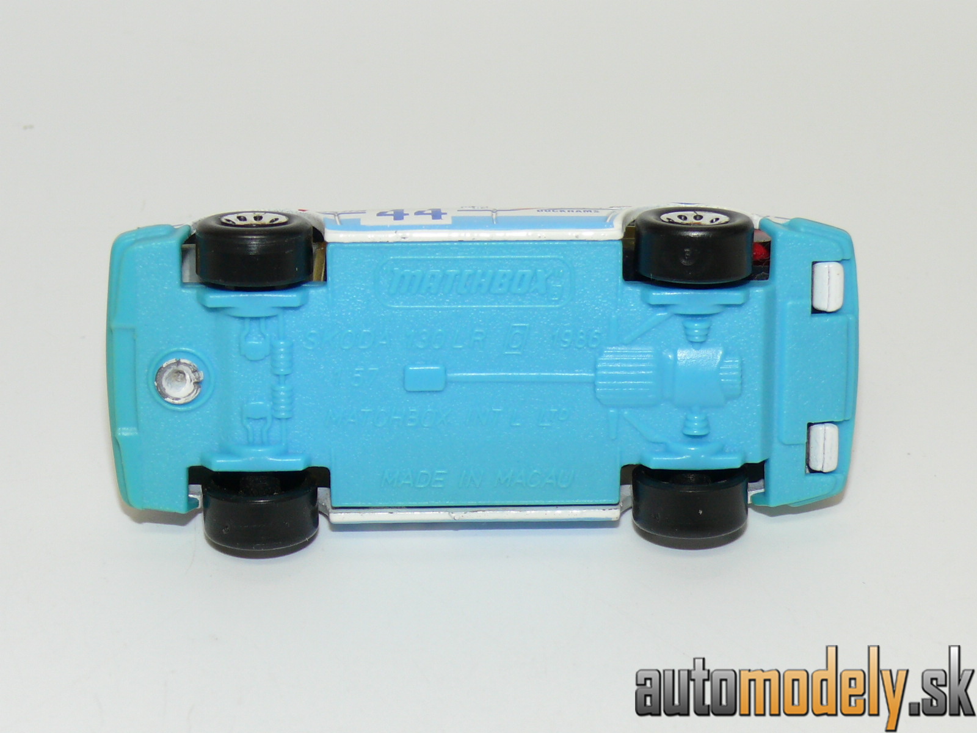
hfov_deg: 19.3
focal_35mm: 102
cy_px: 366
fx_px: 2879
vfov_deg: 14.5
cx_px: 488
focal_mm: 13.3
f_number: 4
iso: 100
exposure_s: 1/30
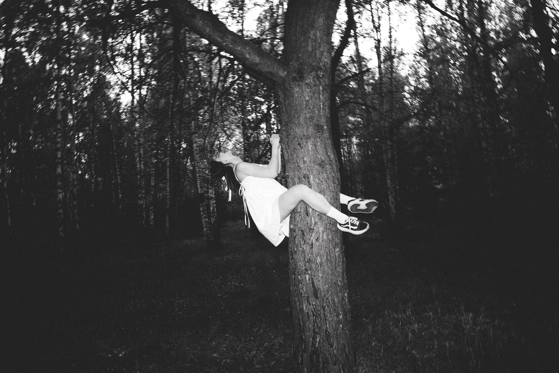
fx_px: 408
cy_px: 187
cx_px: 294
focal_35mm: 26
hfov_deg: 68.8
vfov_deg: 49.1
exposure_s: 1/20
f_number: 4
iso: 100
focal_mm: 24
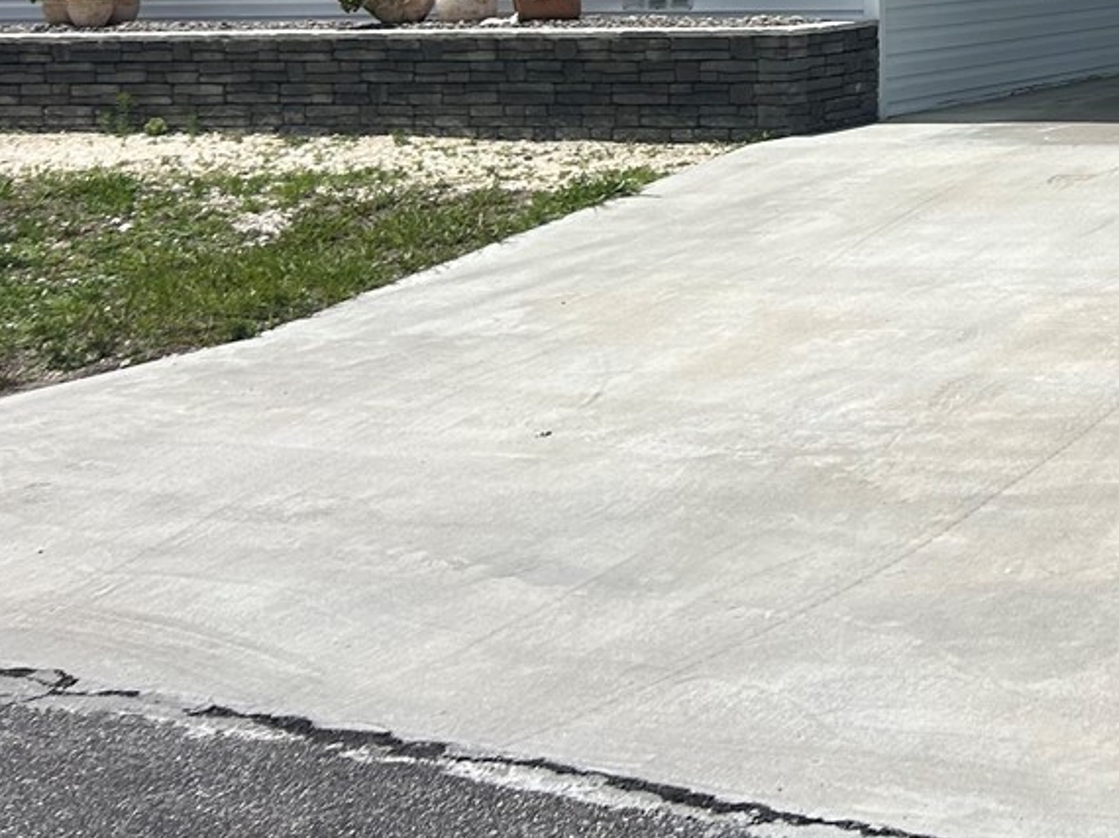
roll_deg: +2.4
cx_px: 1529
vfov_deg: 19.1
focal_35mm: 73
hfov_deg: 23.1
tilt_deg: -0.2
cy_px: -137
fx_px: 2359
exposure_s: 1/8696
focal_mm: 5.7
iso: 50
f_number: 1.5
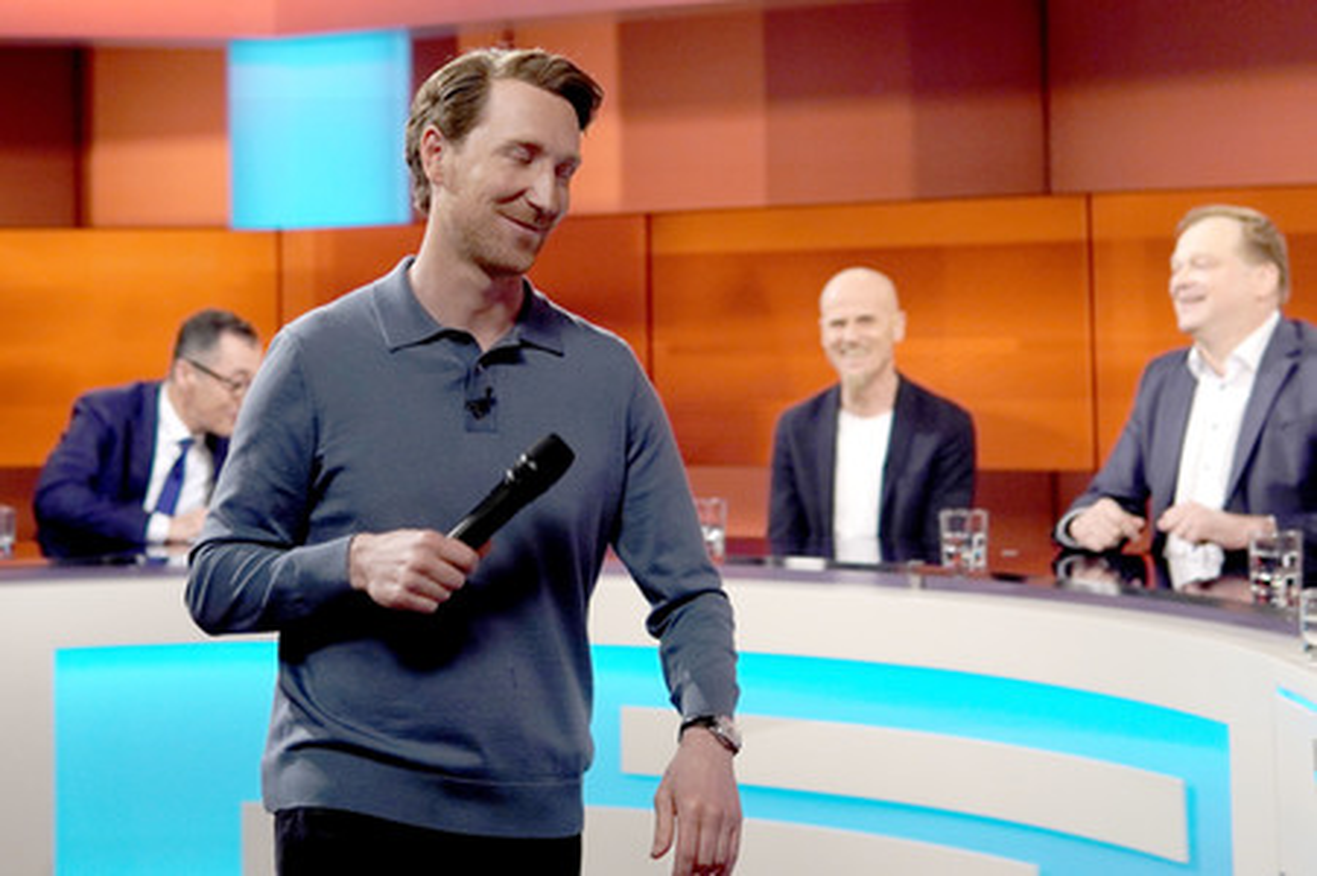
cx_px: 658
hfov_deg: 43.6
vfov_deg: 29.8
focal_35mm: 45
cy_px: 438
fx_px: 1645
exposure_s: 1/320
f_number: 1.8
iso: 640
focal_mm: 30
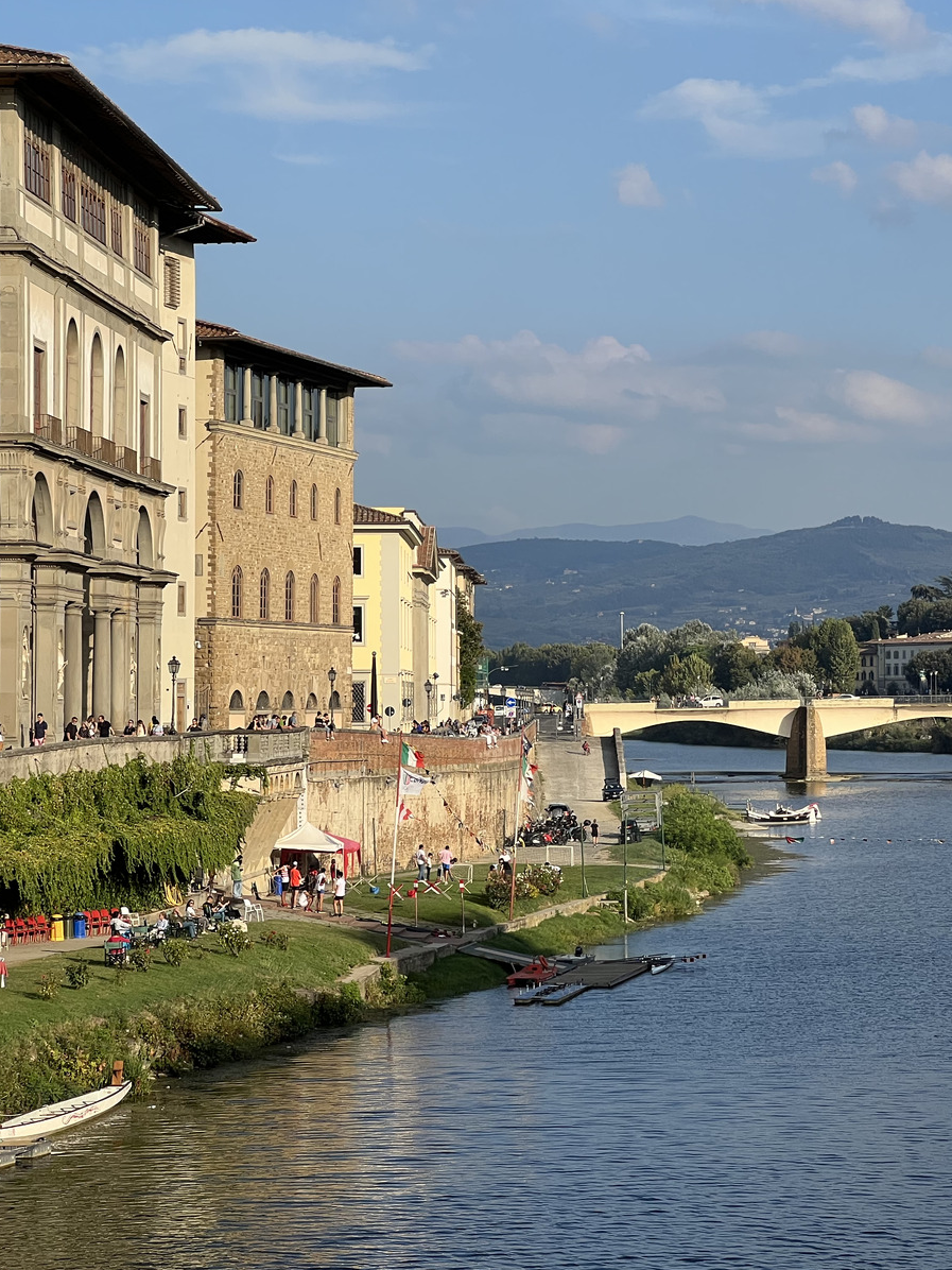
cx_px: 647
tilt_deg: +0.7
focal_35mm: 103
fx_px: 3777
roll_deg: +0.3
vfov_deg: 19.1
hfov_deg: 14.3
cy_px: 635
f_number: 2.8
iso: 32
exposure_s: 1/774
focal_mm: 9
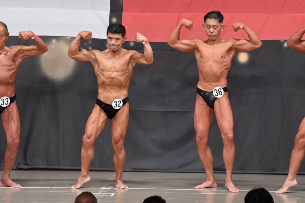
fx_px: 2032
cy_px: 102
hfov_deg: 8.6
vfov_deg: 5.7
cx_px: 152
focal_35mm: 240
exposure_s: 1/400
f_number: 5.6
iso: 6400
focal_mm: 160
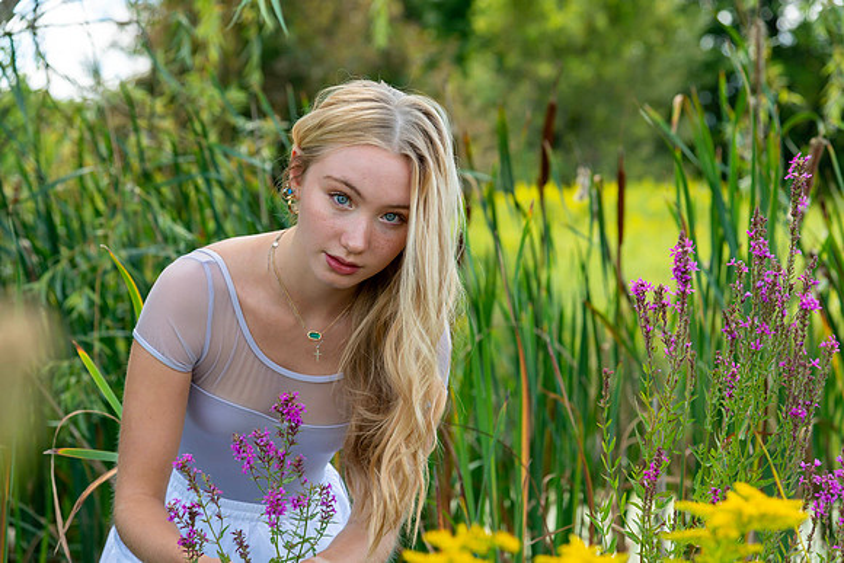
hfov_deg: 20.4
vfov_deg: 13.7
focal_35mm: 100
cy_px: 282
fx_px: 2345
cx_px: 422
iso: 160
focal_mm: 100
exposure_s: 1/320
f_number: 6.3
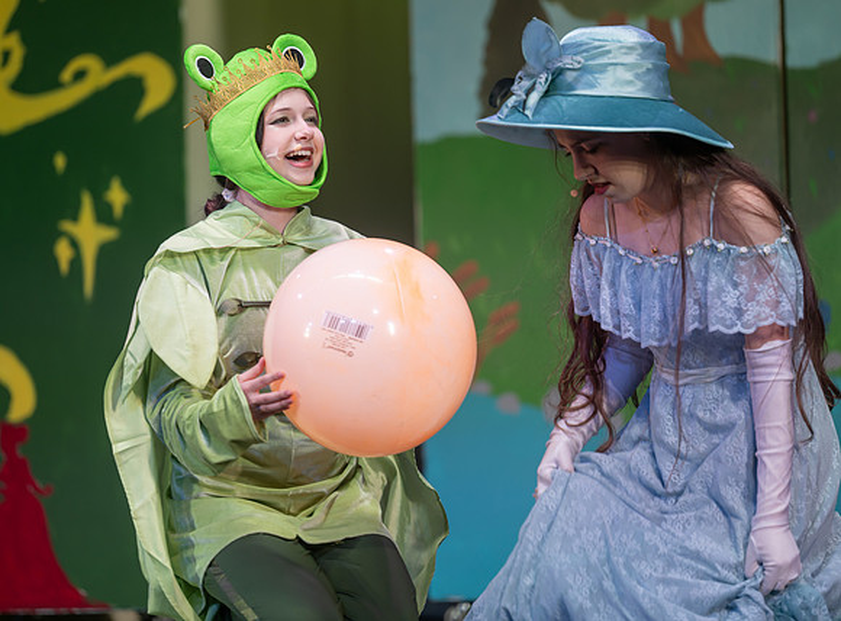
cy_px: 270
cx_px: 314
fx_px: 4972
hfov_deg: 9.7
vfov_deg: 7.1
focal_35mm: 206
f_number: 2.8
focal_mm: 170
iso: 125
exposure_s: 1/250
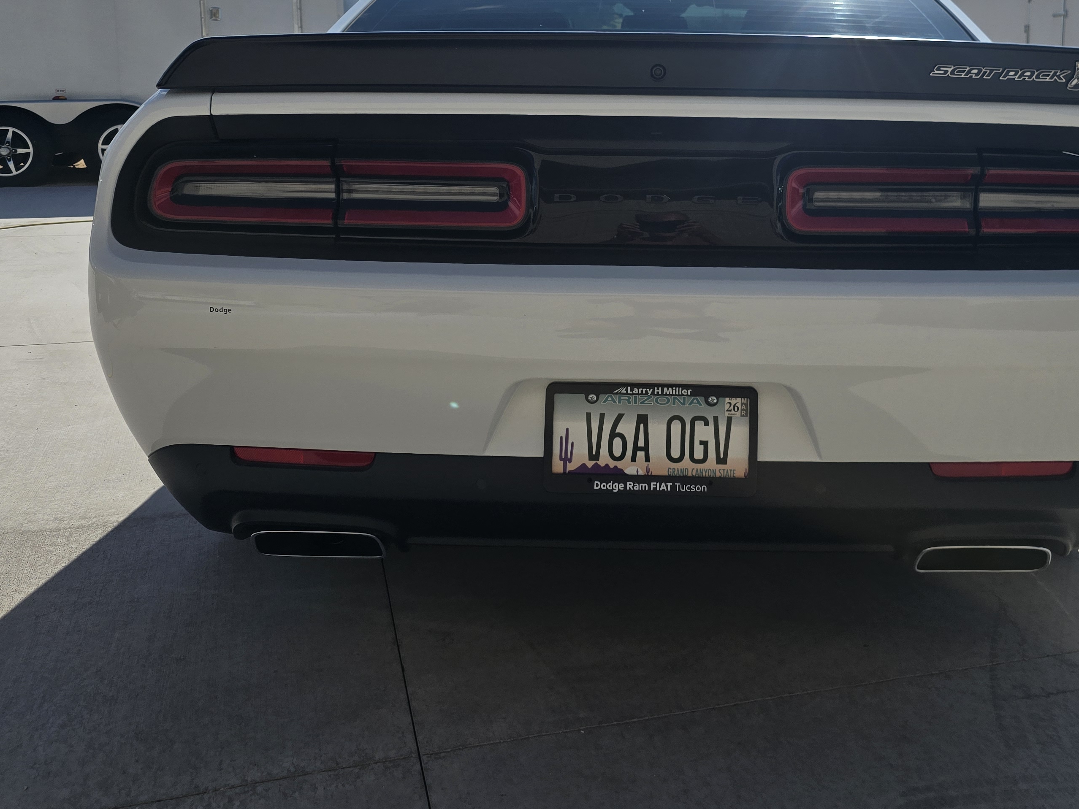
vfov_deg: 38.7
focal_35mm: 36
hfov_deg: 51.1
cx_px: 628
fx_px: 1122
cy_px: 206
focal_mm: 6.3
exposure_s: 1/1414
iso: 12
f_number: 1.7
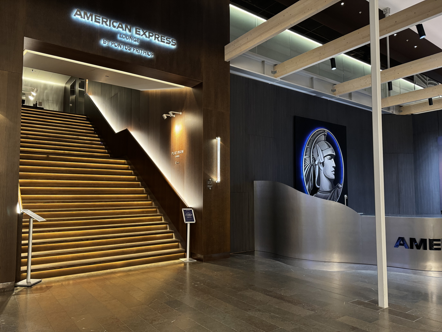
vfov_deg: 54.9
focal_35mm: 25
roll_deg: -0.4
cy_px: 172
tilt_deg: +3.7
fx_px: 319
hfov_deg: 69.4
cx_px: 214
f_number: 1.78
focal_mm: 6.76
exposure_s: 1/50
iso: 400
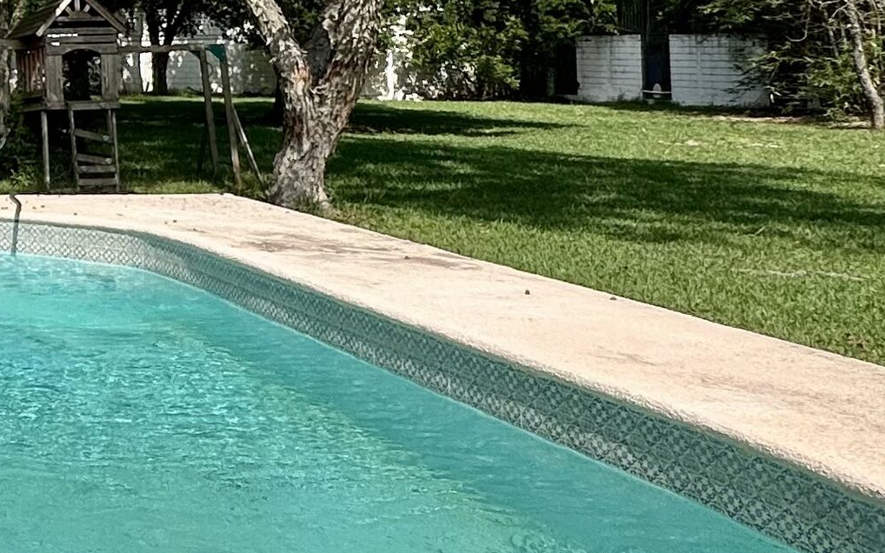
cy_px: 51
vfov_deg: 22.6
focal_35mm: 56
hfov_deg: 26.4
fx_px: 1351
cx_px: -438
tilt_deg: +0.3
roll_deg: +1.3
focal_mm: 2.22
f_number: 2.2
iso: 50
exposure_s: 1/1825
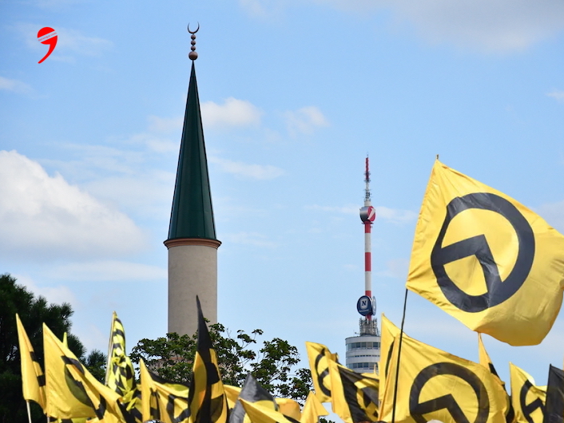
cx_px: 311
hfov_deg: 11.6
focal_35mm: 171
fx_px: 2787
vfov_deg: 8.7
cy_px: 212
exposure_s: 1/8000
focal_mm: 105
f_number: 5.6
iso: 2500
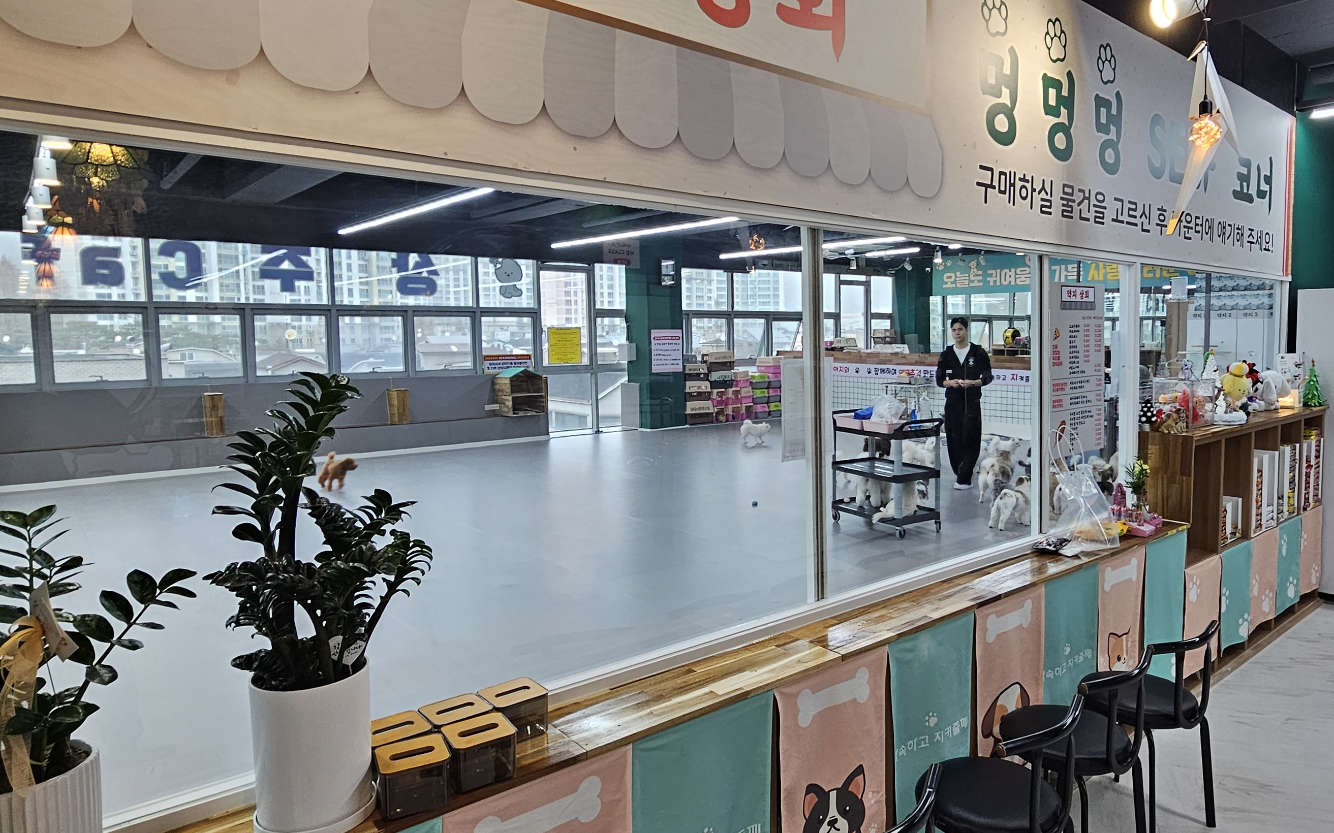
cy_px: 399
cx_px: 781
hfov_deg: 81.6
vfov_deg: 57.2
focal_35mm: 21
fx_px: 763
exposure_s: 1/60
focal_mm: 2.2
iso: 125
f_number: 2.2
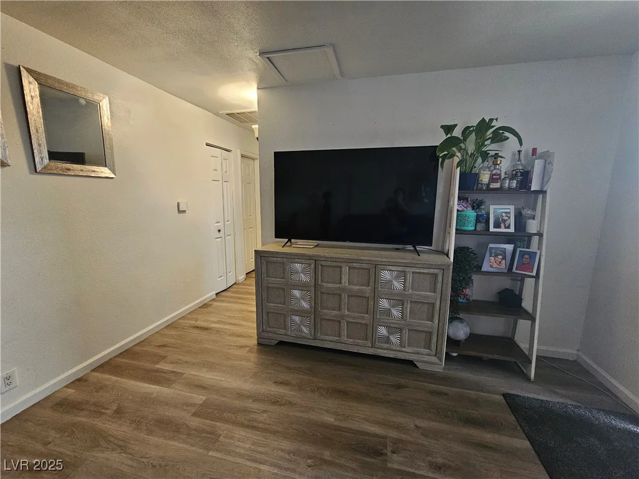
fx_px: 240
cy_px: 240
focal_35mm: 13
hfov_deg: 106.2
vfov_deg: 89.9
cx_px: 320
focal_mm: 2.2
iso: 400
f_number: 2.2
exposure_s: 1/30
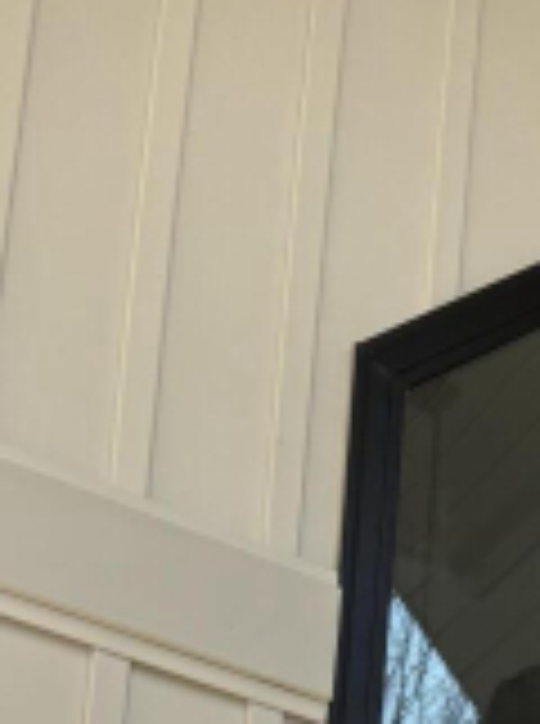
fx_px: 2255
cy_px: 1342
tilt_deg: +11.1
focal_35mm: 108
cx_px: 1066
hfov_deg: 12.2
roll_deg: -1.1
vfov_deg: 15.4
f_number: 1.6
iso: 50
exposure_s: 1/978
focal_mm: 5.96
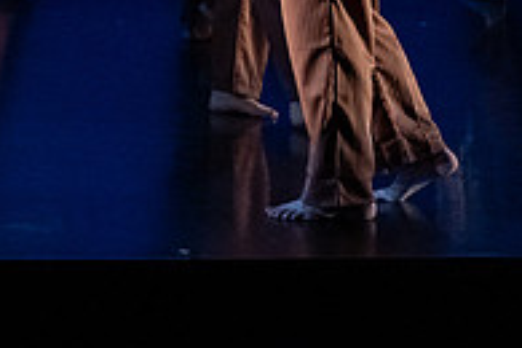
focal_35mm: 183
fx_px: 2653
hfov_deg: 10.8
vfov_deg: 7.4
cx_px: -299
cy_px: -159
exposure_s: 1/400
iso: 4000
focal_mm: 46
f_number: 3.5
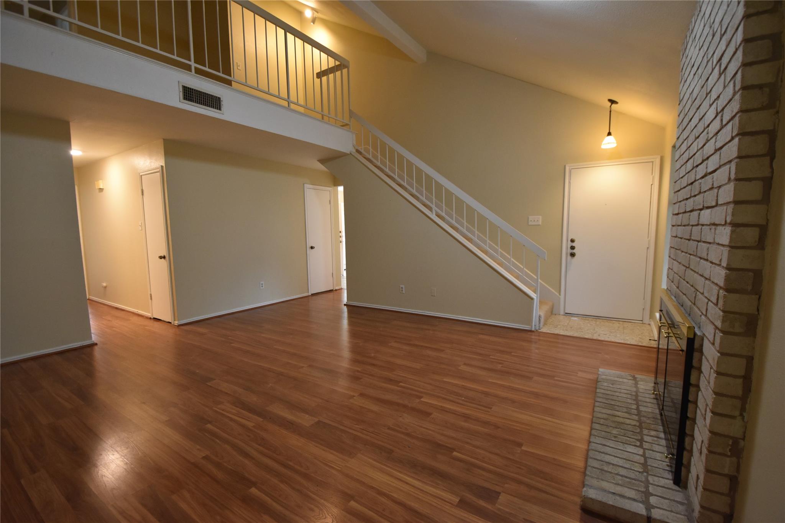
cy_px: 262
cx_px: 392
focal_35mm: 15
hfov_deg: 100.4
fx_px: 327
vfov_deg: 77.3
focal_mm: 10
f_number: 3.5
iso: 1100
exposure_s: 1/60
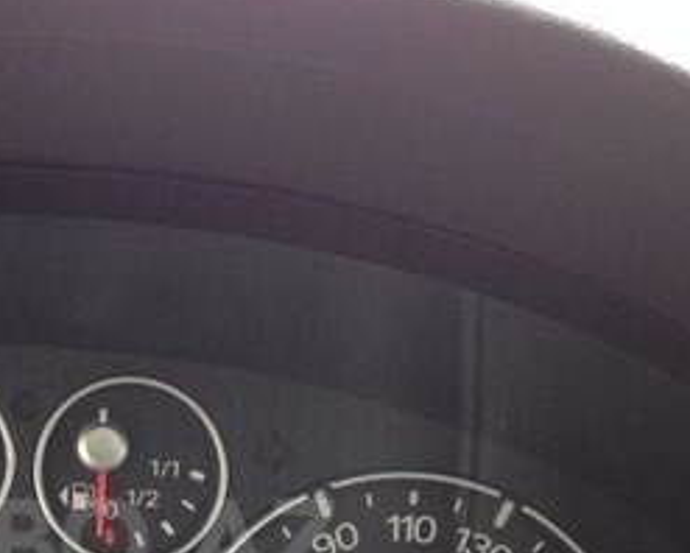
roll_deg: -4.2
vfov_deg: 17.5
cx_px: 50
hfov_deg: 21.6
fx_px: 1758
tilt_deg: -18.6
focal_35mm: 86
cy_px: 540
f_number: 2.4
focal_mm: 4.12
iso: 100
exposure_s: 1/20
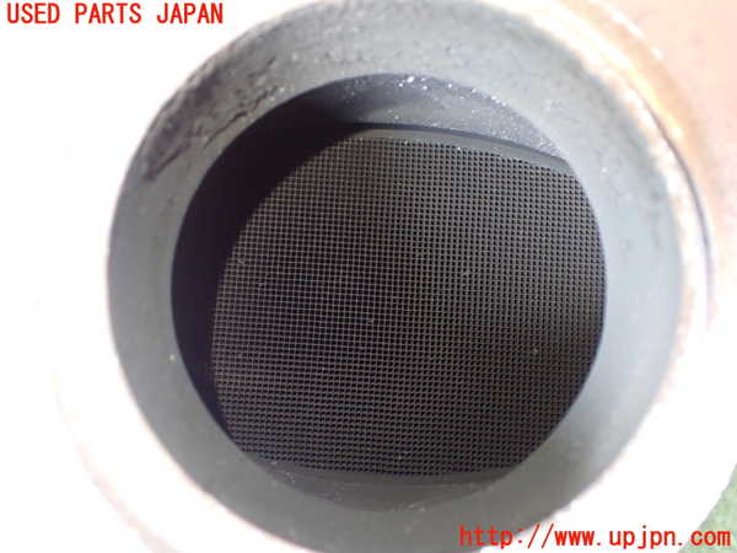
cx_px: 368
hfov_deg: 60.0
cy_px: 276
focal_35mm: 30
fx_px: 639
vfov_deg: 46.8
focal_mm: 5.4
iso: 800
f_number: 2.3
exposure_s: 1/40
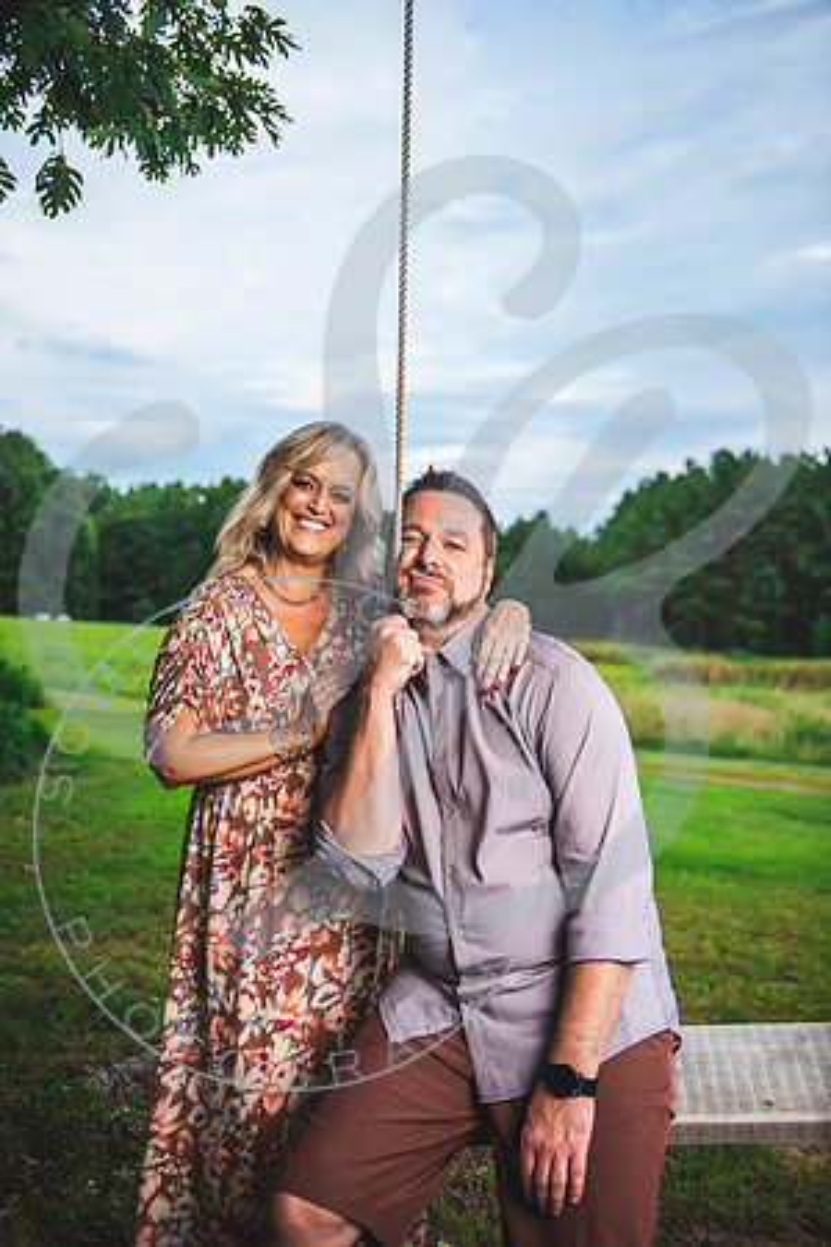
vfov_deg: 50.7
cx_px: 416
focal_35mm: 38
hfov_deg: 35.1
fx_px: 1316
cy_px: 624
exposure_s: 1/250
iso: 100
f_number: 2.8
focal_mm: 38
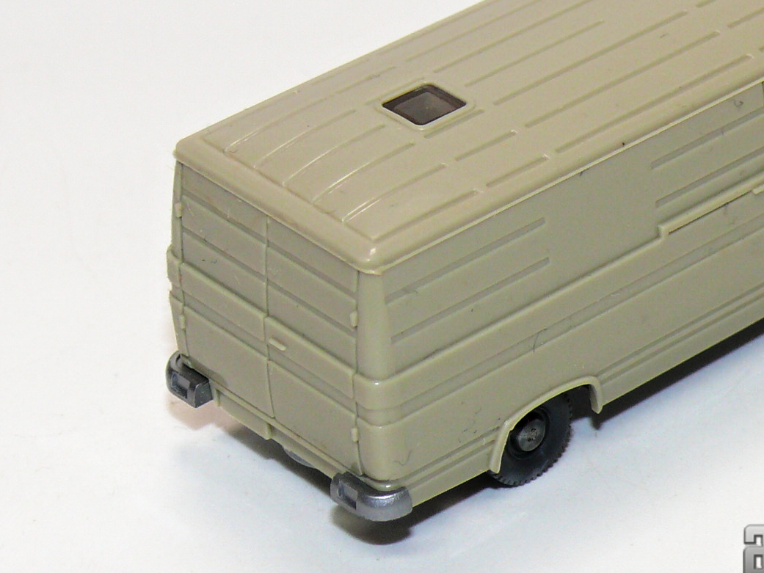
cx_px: 574
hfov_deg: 11.7
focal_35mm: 169
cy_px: 168
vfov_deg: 8.8
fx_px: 3730
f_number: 4
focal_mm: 14
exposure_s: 1/30
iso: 100
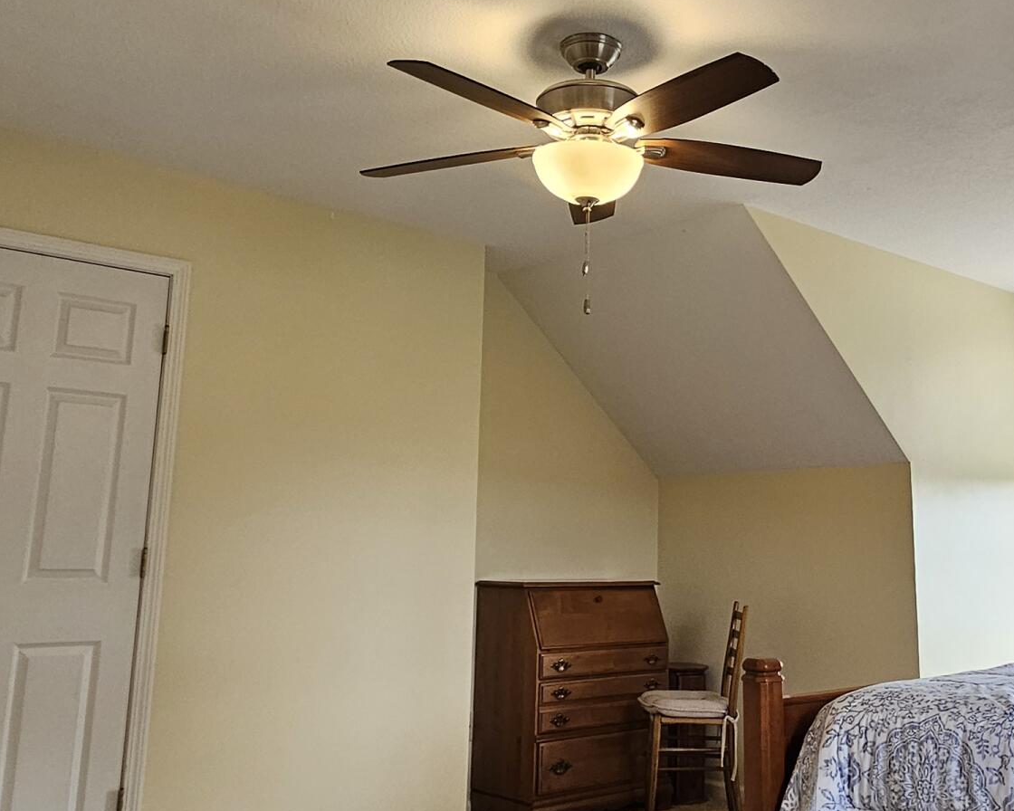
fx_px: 1020
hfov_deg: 52.2
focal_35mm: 34
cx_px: 647
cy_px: 328
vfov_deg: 43.2
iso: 100
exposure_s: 1/60
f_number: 2.2
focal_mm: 2.2
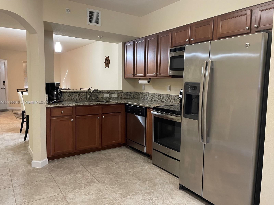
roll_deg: -0.4
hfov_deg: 67.3
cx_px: 137
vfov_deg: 53.1
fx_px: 206
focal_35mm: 26
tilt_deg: -5.5
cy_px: 102
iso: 320
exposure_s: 1/60
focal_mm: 4.2
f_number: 1.6
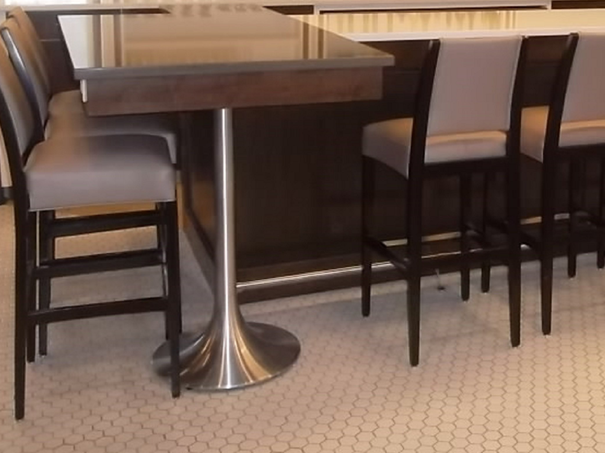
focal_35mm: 50
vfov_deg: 28.3
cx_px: 457
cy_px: 76
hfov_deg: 37.2
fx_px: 874
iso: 400
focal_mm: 4.9
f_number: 3.5
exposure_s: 1/45
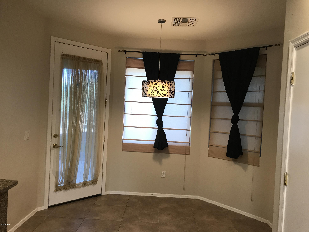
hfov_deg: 63.4
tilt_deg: -2.6
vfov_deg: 49.7
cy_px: 116
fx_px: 250
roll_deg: -2.8
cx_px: 154
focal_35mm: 28
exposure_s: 1/20
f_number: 1.8
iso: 40
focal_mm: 3.99
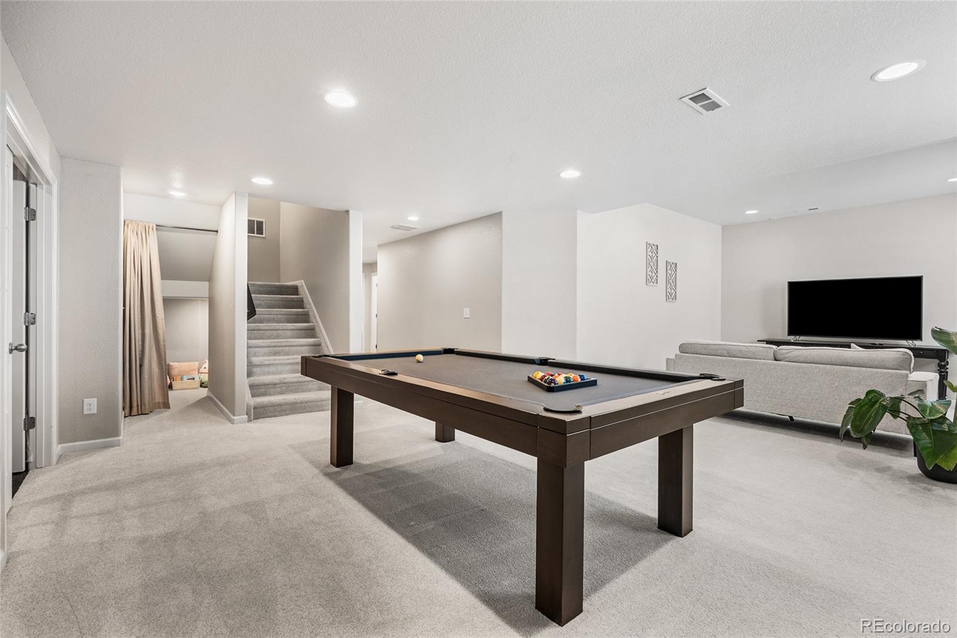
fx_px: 425
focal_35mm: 16
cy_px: 319
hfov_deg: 96.7
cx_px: 478
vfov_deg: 73.8
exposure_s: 1/1.25
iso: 200
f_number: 8
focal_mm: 16
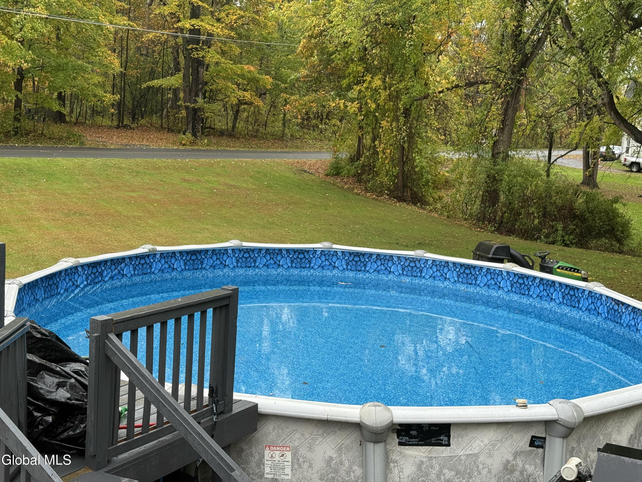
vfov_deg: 30.3
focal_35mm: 48
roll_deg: -3.3
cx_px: 321
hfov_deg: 39.7
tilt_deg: -8.5
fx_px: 890
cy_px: 241
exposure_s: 1/361
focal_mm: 6.76
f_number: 1.78
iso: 80
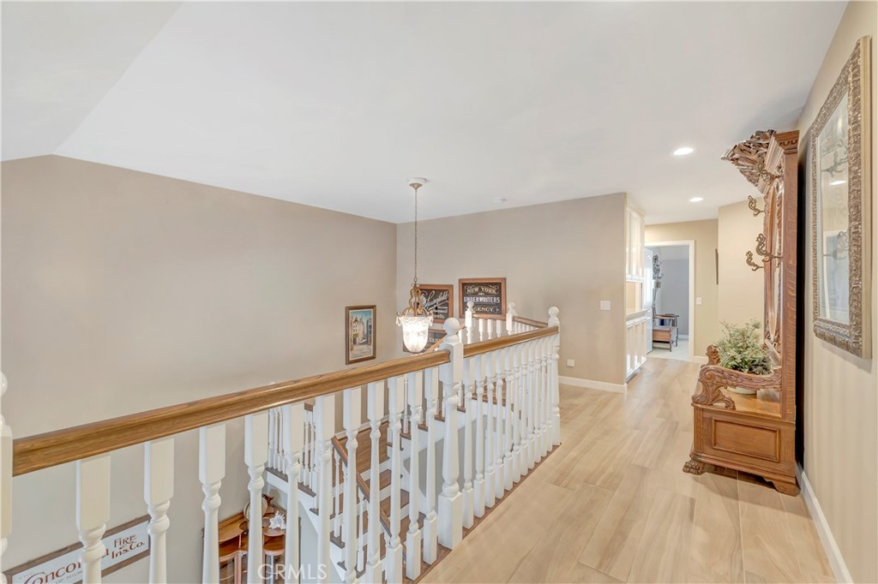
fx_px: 366
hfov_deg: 100.4
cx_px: 439
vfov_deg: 77.3
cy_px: 292
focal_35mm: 15
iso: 100
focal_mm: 10
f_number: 5.6
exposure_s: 1/2.5
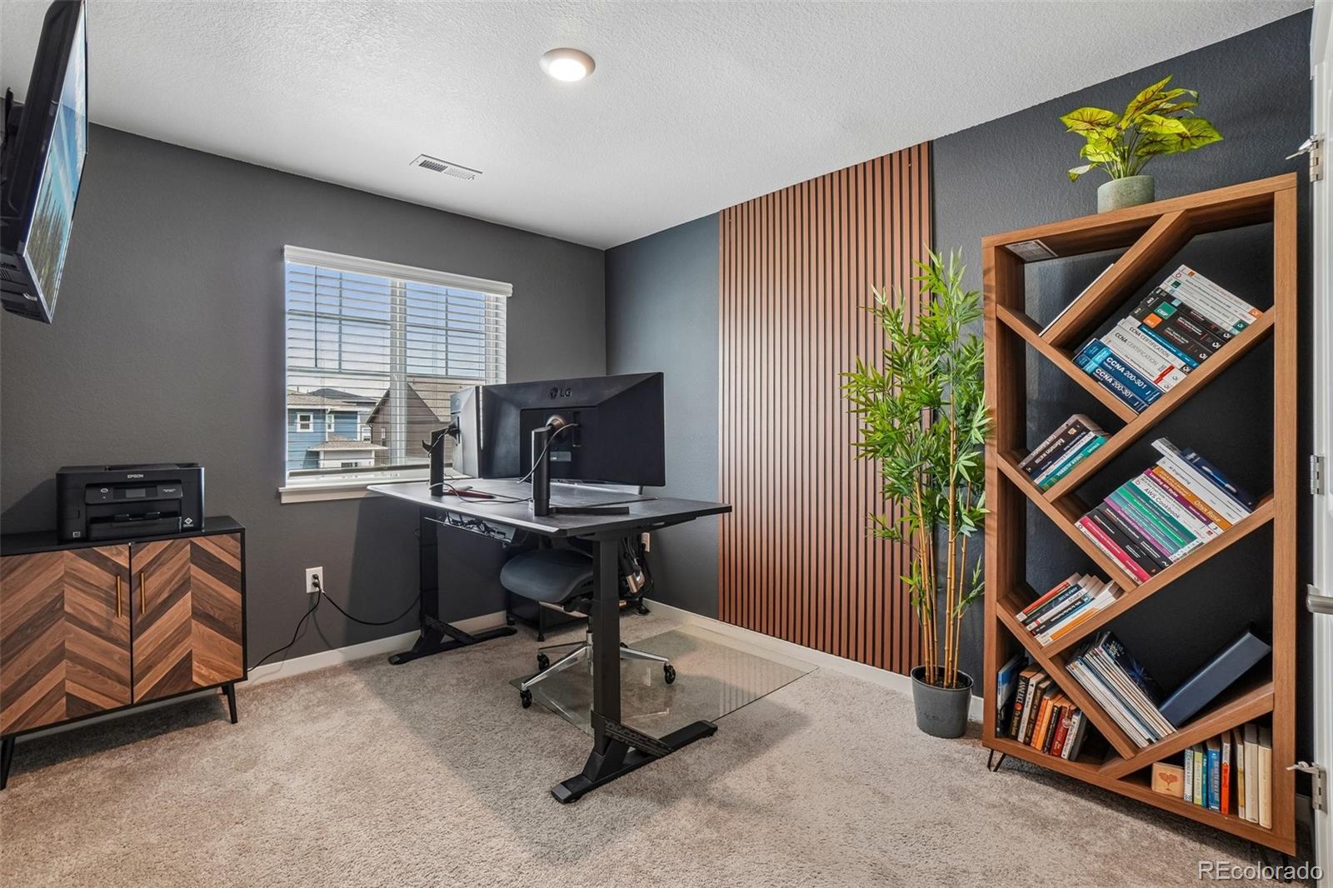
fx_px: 555
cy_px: 444
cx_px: 666
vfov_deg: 77.3
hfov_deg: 100.4
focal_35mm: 15
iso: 400
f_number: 8
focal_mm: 10
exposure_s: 1/10
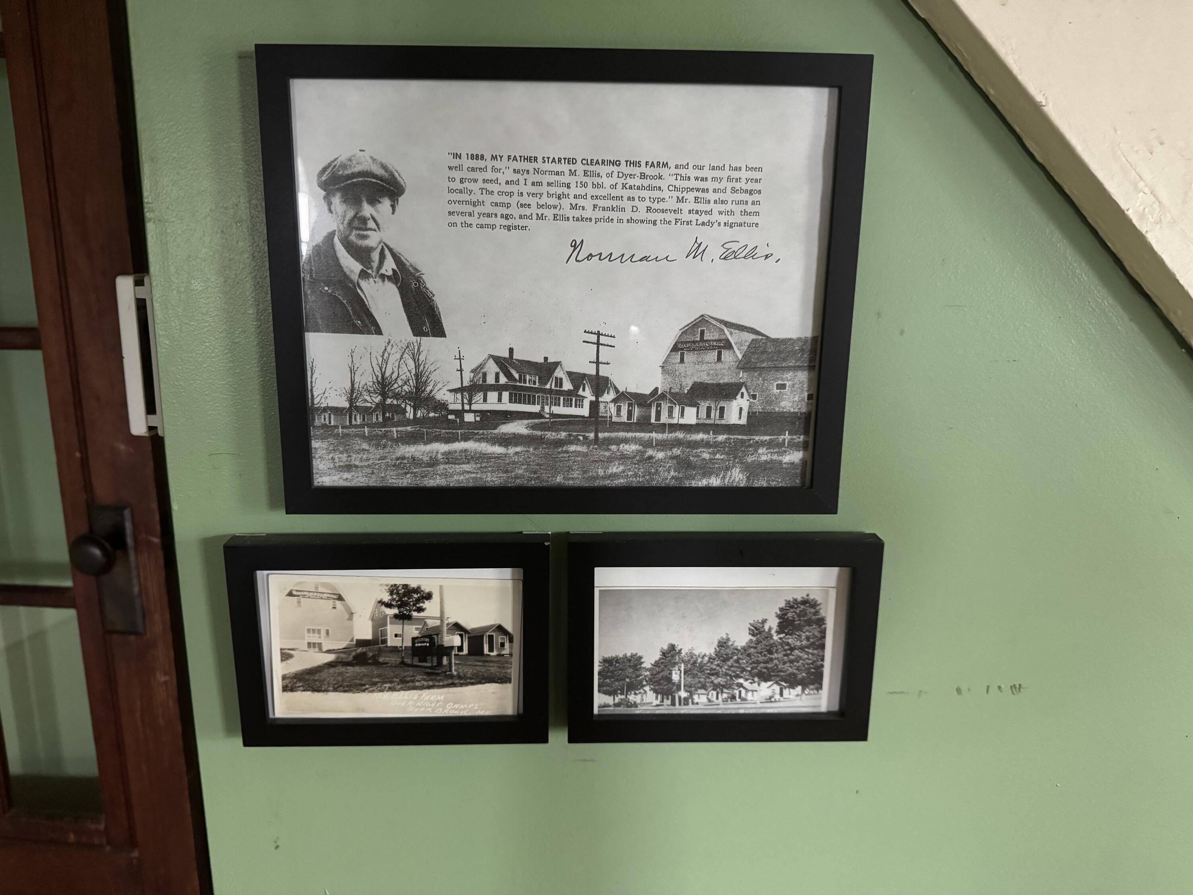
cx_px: 596
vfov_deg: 56.8
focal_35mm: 24
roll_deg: -1.2
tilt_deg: -14.4
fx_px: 827
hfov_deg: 71.6
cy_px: 448
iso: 1000
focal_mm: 6.76
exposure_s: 1/39
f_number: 1.78
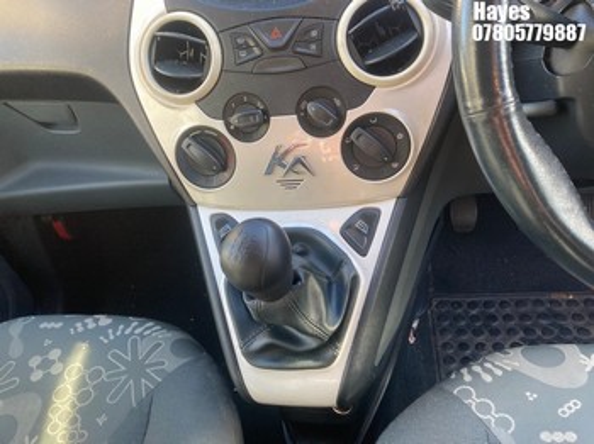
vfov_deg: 49.7
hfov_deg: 63.5
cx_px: 297
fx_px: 480
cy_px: 222
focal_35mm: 28
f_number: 1.8
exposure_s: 1/84
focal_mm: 3.99
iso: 80
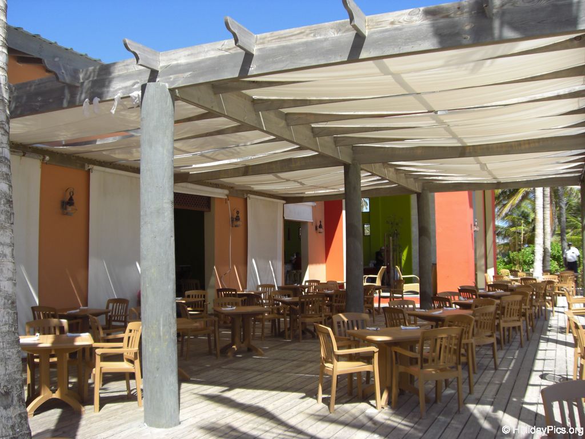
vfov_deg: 37.7
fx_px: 642
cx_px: 292
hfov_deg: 49.0
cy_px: 220
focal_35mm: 38
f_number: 2.7
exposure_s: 1/800
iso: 64
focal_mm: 6.2
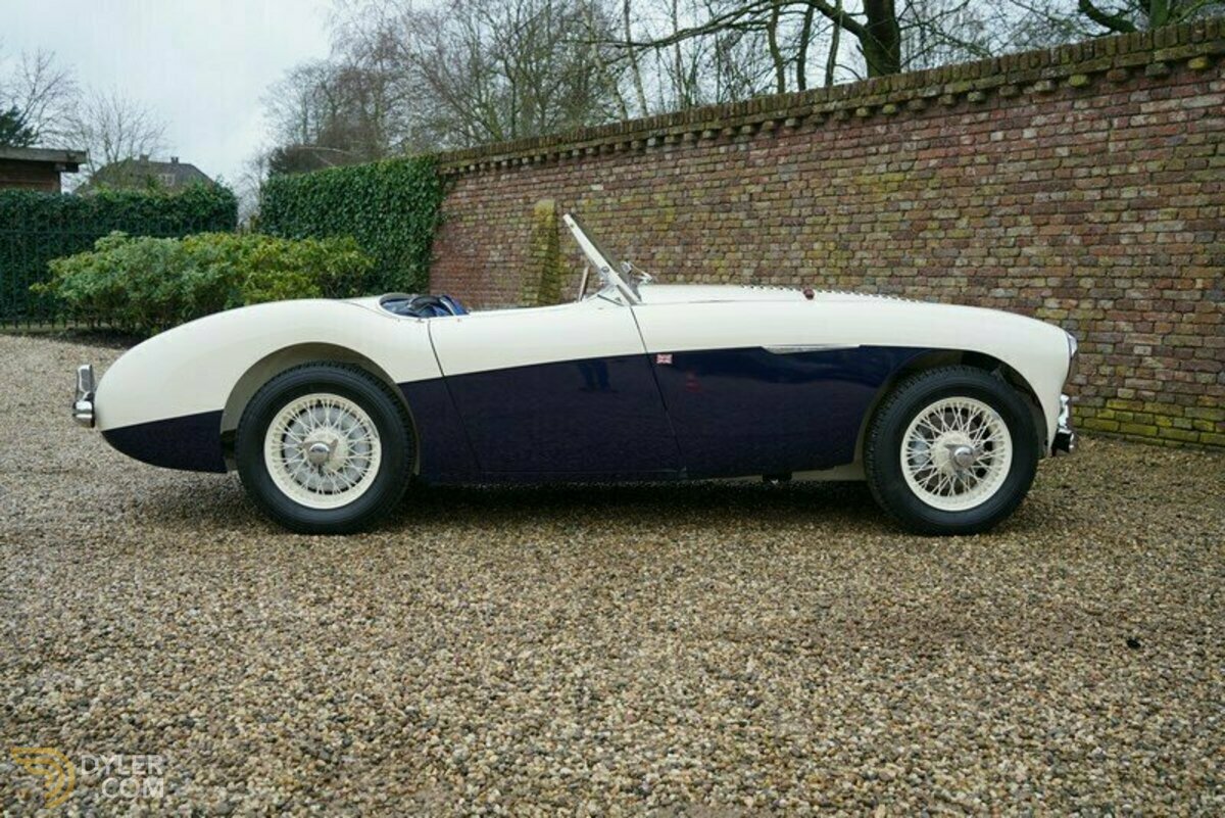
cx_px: 612
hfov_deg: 55.8
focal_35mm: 34
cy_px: 409
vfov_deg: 38.9
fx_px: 1157
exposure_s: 1/60
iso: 160
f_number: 6.3
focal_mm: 34
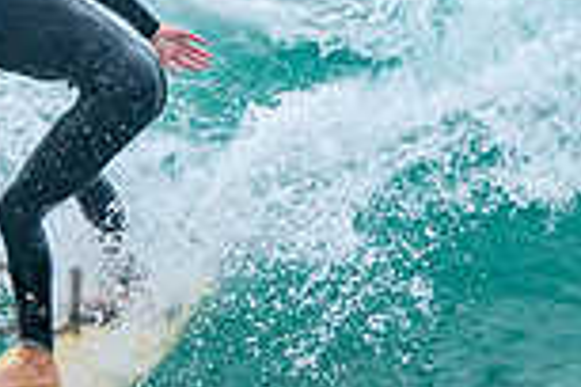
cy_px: 25
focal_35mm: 2088
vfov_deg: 0.7
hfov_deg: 1.0
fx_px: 33695
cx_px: 11
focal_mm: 400
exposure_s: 1/2000
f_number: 9
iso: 500
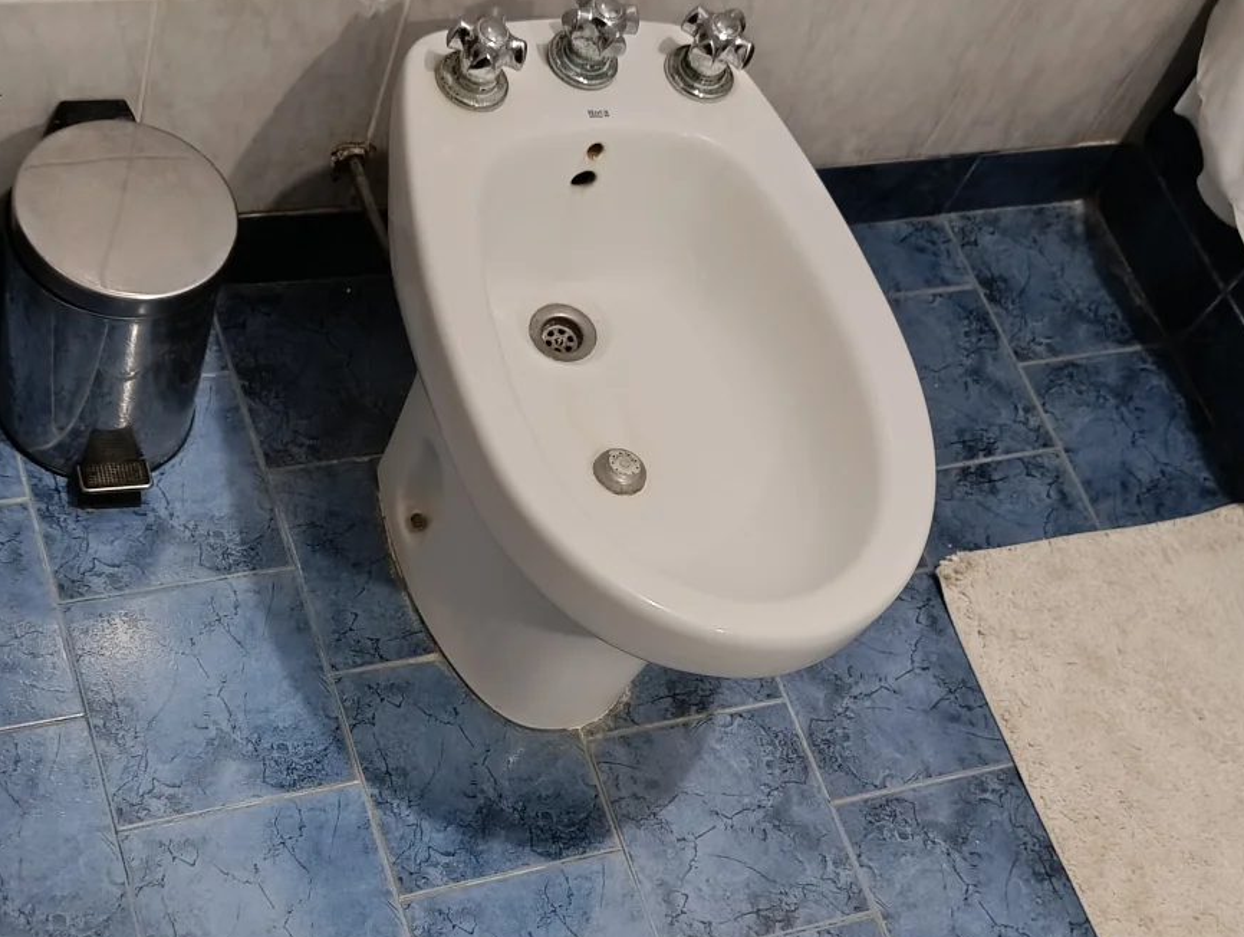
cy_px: 617
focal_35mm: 51
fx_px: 1835
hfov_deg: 37.3
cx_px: 480
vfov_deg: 28.5
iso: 1115
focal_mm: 6.11
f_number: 1.65
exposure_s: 1/25
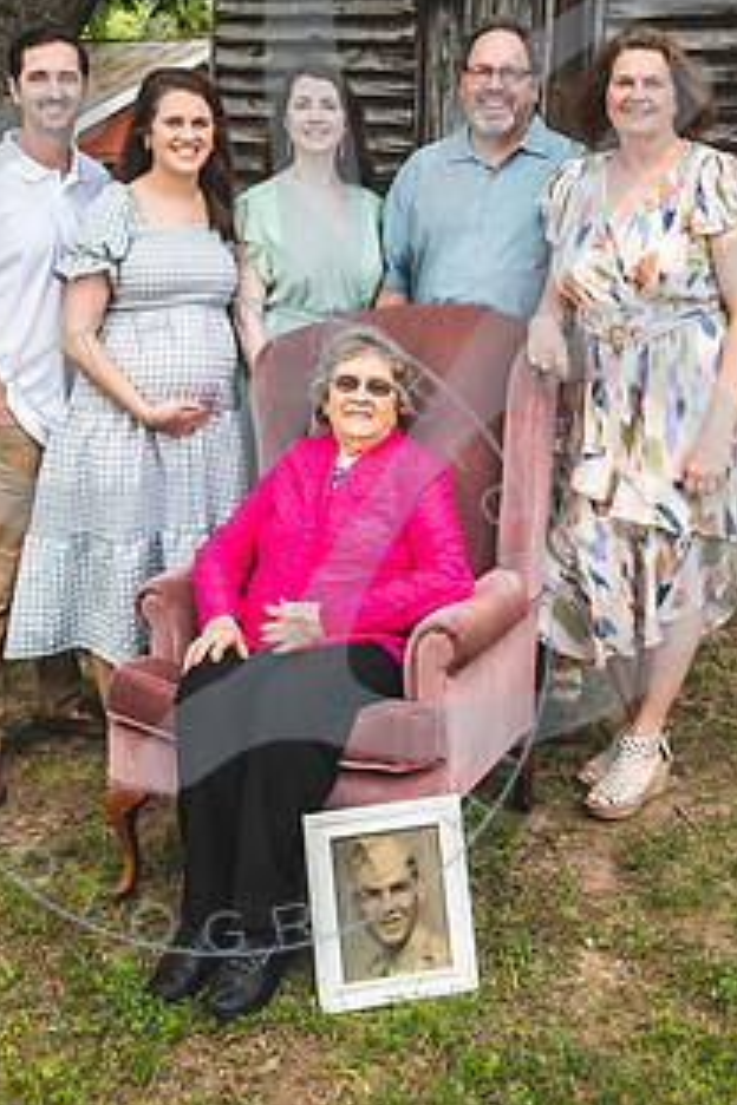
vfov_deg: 39.8
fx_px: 1505
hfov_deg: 27.5
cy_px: 358
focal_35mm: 49
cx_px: 383
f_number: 5.6
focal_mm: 34
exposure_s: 1/200
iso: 160
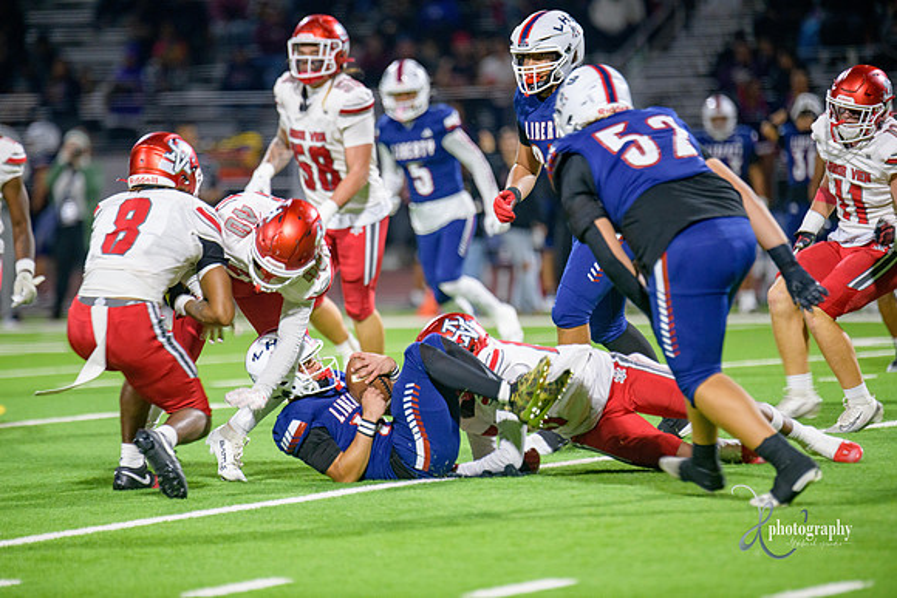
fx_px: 7476
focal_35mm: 300
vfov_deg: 4.6
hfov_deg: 6.9
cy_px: 299
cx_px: 448
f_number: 2.8
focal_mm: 300
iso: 2000
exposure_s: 1/250
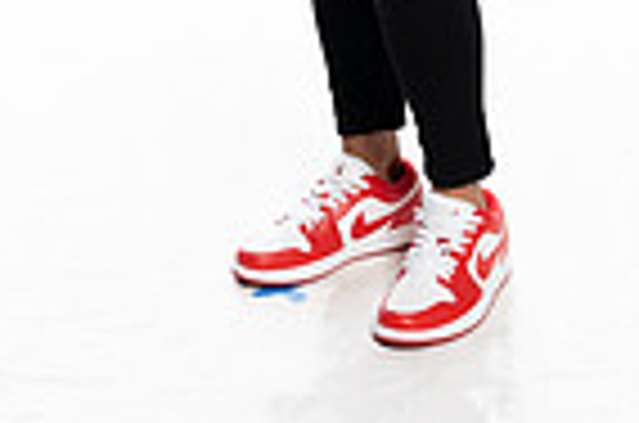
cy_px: -531
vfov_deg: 8.0
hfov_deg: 12.9
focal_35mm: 159
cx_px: 324
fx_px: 2816
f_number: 8
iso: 400
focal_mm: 50
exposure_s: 1/250
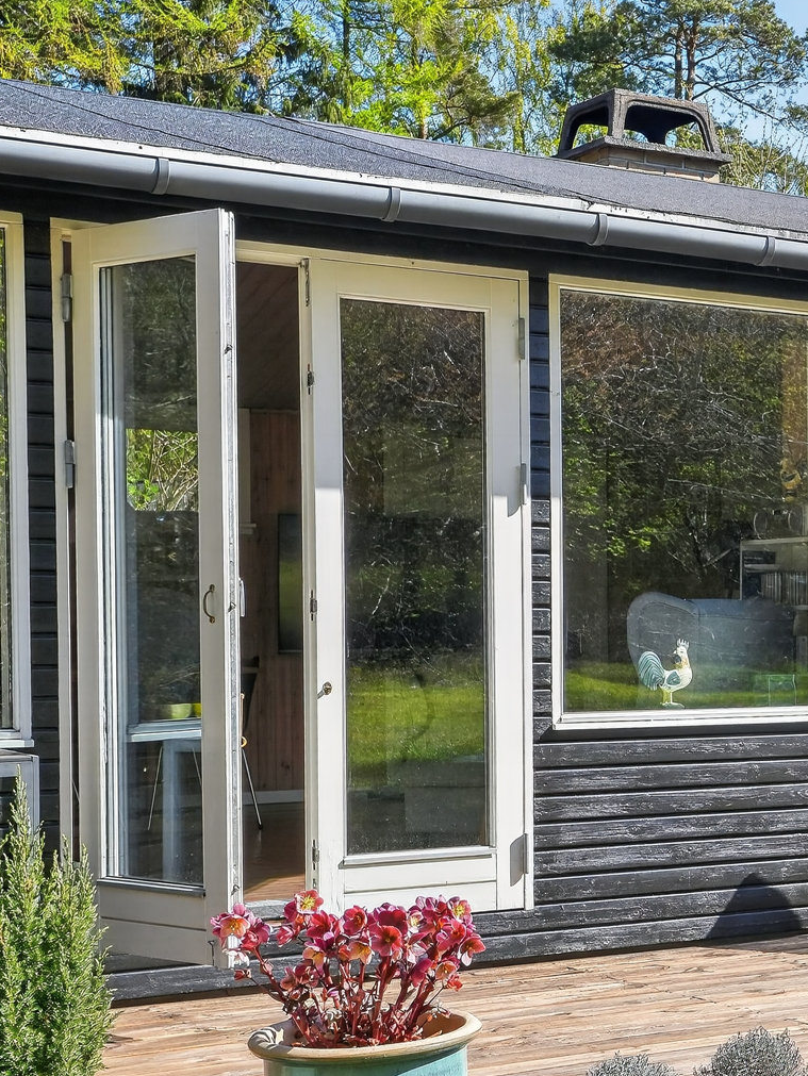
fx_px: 2270
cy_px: 682
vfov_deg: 26.6
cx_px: 1148
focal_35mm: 73
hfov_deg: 18.3
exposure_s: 1/800
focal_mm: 30
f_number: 8
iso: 400
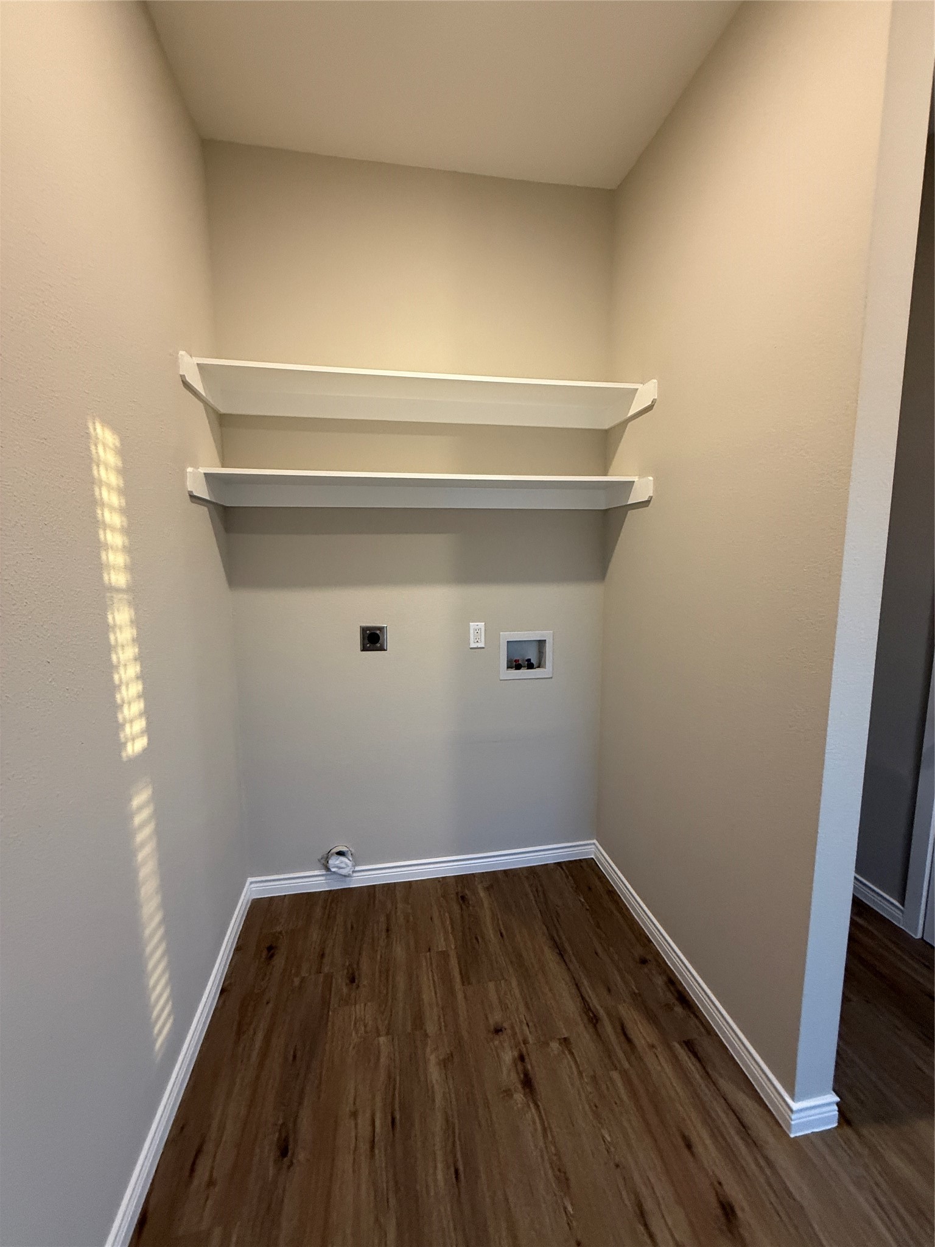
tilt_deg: -7.1
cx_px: 468
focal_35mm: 14
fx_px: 504
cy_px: 624
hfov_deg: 85.7
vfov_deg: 102.1
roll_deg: +1.1
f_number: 2.2
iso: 320
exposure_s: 1/60
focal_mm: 2.22
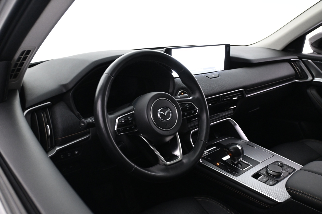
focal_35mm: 32
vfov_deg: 41.7
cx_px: 161
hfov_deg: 59.5
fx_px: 282
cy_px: 107
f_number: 4
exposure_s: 1/20
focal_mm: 21
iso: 1600
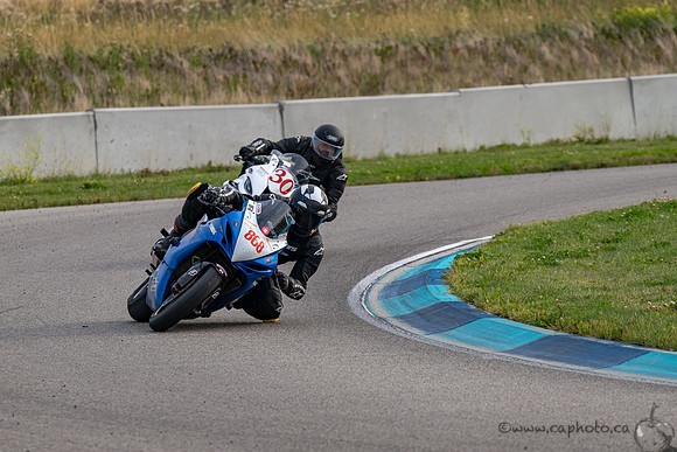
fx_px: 7075
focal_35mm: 376
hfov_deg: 5.5
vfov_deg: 3.7
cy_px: 246
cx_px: 254
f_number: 5.6
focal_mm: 280
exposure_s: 1/1250
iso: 360
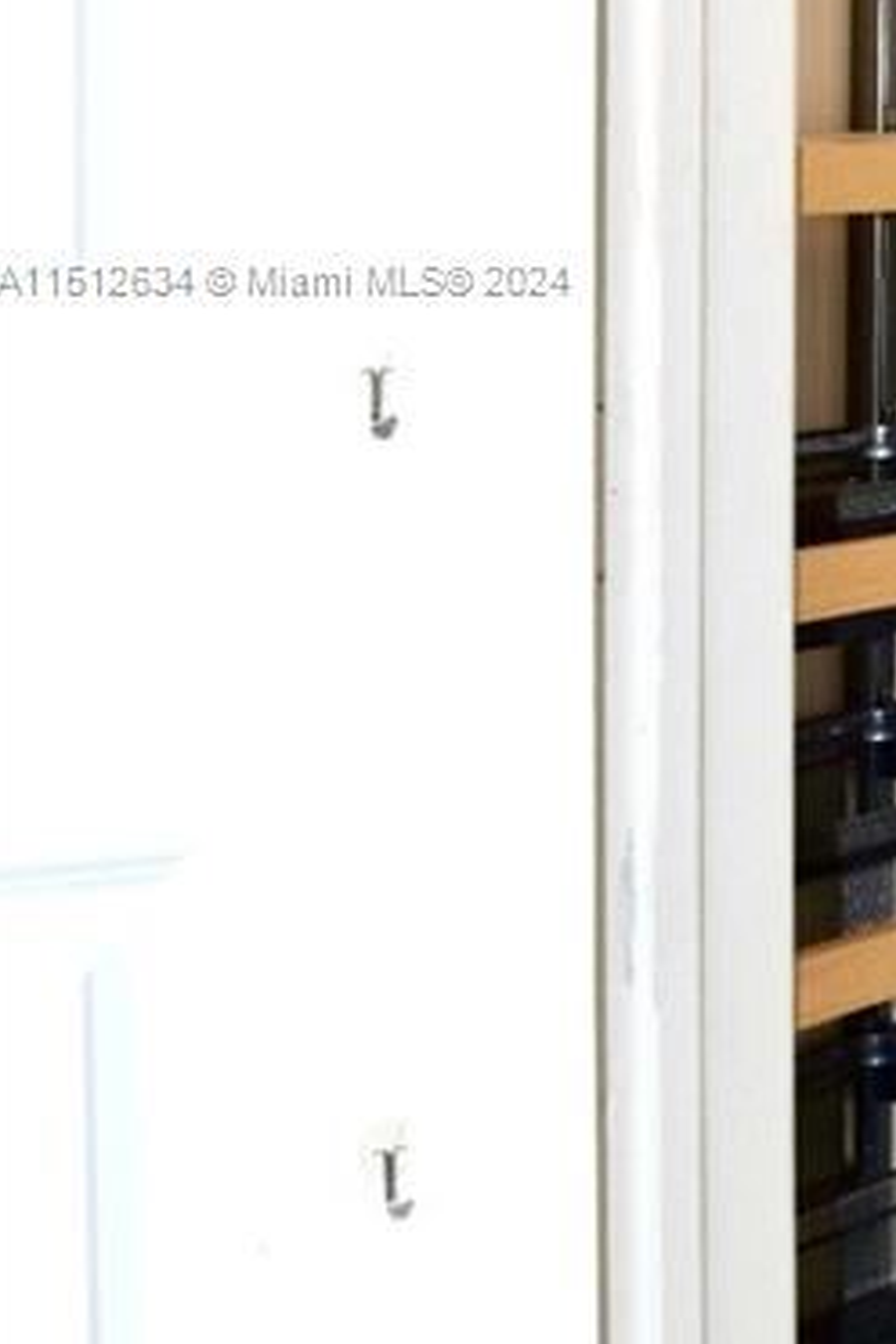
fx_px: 3248
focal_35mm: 87
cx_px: 1427
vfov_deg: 23.1
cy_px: 278
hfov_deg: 14.4
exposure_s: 1/100
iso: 800
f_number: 5
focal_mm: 18
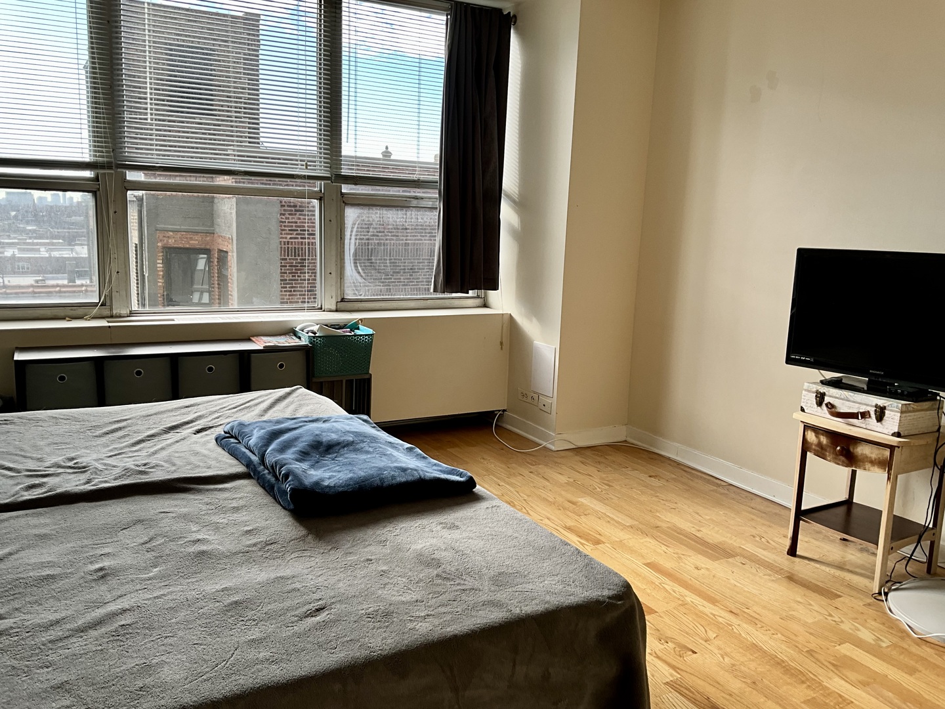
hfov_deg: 61.7
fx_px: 792
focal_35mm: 29
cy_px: 354
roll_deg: -2.7
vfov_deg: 48.2
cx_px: 472
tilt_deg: -9.5
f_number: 1.8
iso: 20
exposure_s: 1/182
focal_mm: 3
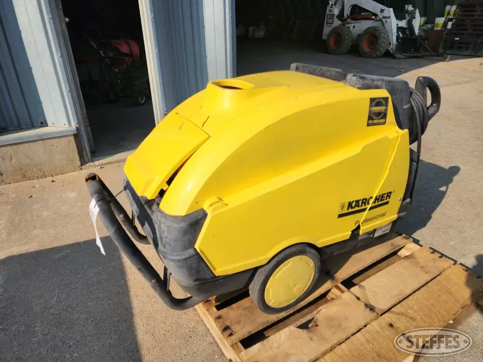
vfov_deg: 58.9
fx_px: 321
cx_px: 242
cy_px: 181
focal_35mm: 23
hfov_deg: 73.9
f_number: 1.8
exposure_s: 1/1461
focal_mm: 6.4
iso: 12
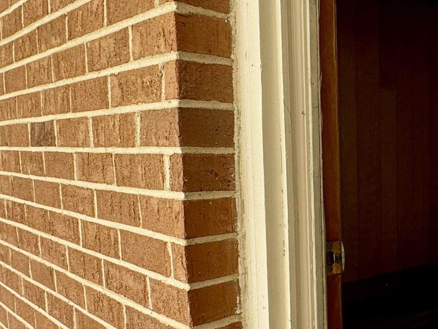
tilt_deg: -5.1
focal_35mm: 42
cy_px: 200
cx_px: 477
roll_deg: -0.3
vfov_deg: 34.2
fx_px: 531
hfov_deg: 37.7
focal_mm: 2.22
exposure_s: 1/99
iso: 125
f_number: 2.2
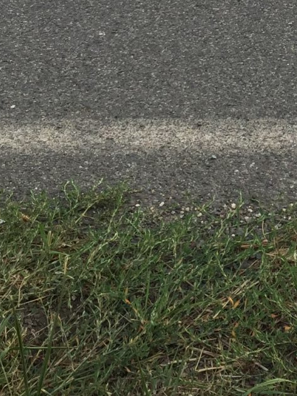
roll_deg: -0.6
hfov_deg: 15.1
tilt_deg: -11.7
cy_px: -142
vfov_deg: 19.1
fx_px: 1075
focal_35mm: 94
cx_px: 372
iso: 32
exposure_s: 1/1014
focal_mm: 4.15
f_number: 2.2
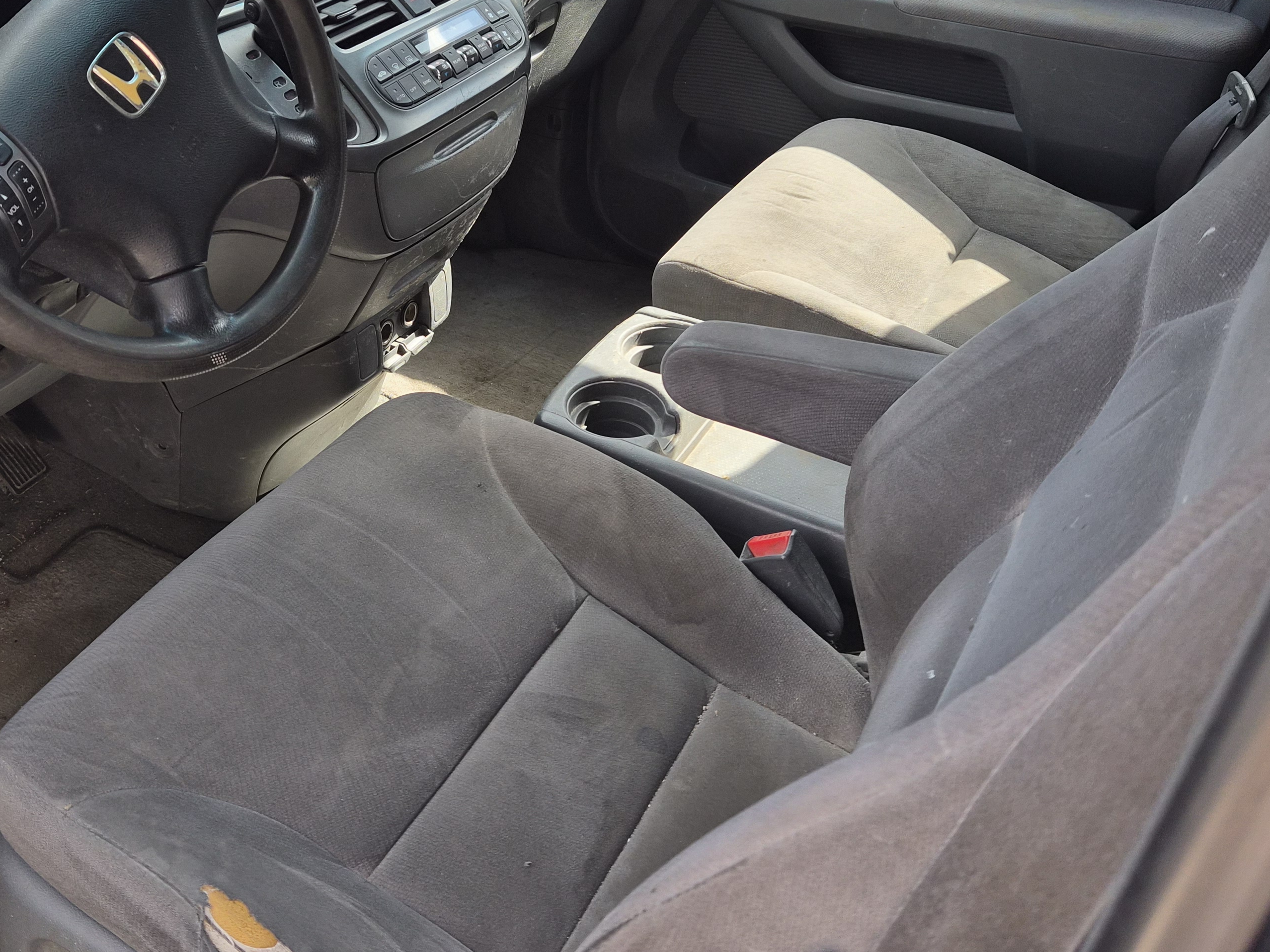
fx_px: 1321
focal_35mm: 36
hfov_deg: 50.7
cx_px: 459
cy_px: 341
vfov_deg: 39.3
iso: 80
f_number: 1.8
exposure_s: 1/672
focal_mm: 5.4
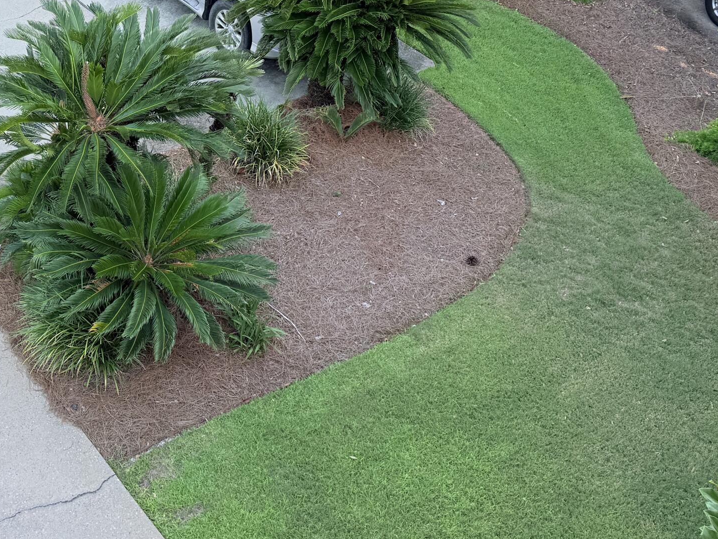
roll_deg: -2.7
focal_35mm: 50
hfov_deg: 36.8
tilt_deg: -36.5
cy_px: 104
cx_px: 136
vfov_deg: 28.5
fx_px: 1037
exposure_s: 1/1553
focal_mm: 6.76
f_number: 1.78
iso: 100
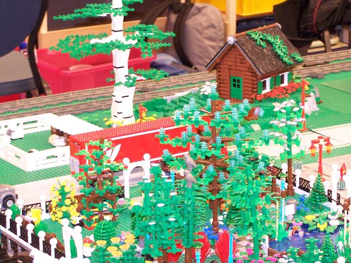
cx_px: 217
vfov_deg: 10.0
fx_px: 1501
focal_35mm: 148
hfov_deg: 13.3
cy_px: 176
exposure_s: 1/4
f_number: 3.2
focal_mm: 15.6
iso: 140
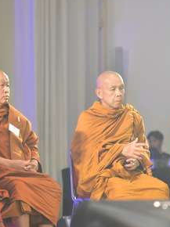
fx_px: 1567
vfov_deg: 8.3
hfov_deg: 6.2
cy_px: 134
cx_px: 24
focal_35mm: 239
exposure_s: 1/125
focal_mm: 120
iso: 3200
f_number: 4
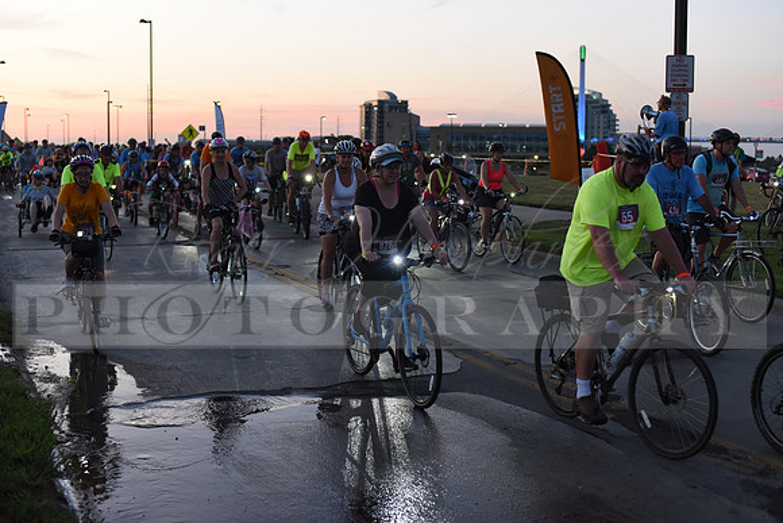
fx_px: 1088
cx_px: 392
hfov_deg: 39.6
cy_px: 262
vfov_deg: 27.0
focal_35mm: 50
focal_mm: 50
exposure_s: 1/400
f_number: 2.8
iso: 2500
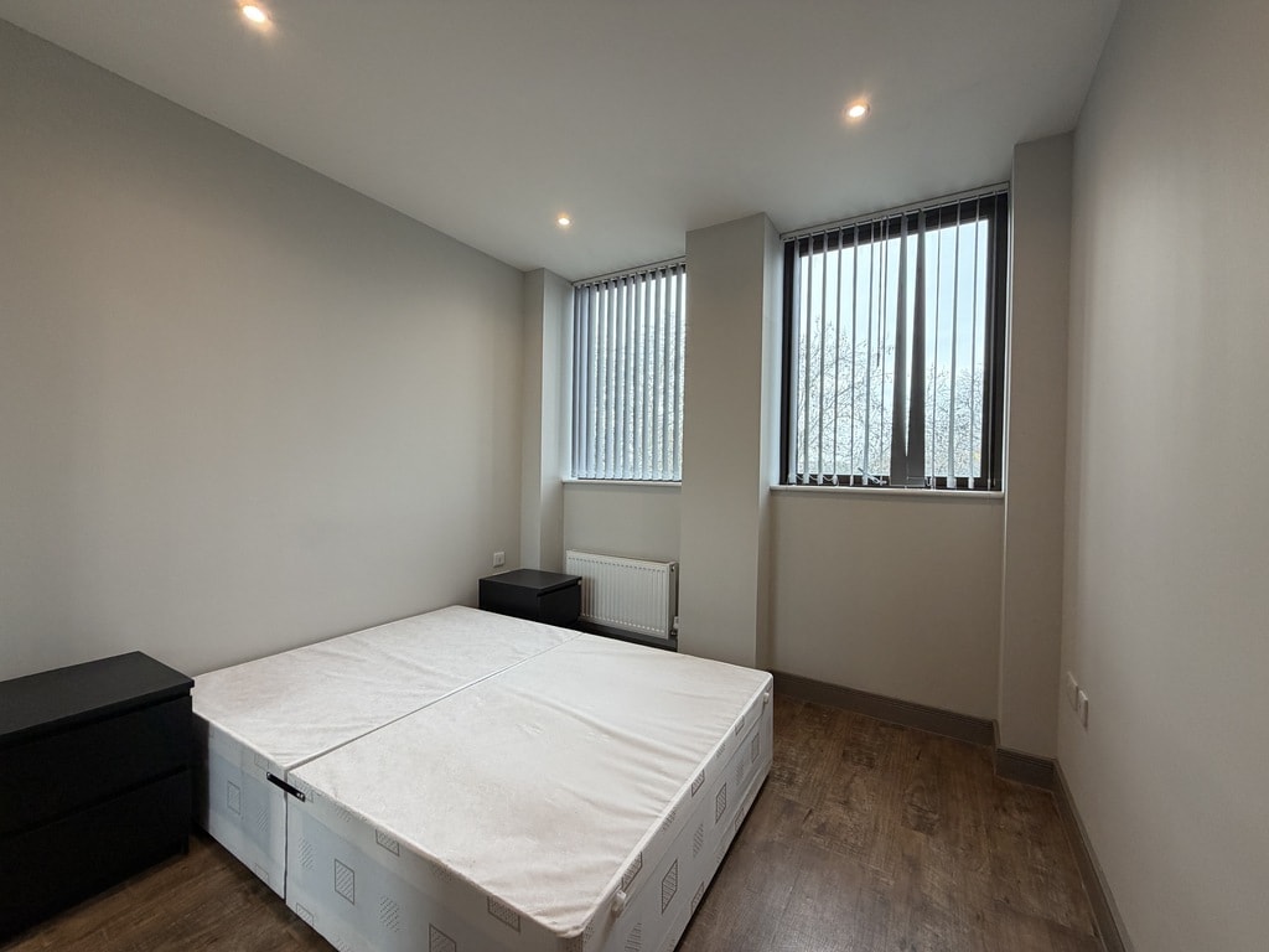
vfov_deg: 85.7
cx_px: 634
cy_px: 476
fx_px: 513
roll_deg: -0.6
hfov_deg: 102.1
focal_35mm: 14
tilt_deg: -0.9
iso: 160
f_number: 2.2
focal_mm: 2.22
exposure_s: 1/121
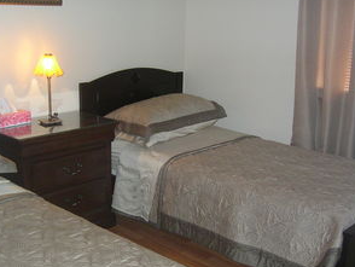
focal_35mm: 45
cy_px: 139
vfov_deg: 32.2
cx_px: 150
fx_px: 462
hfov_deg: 41.9
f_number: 2.8
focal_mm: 5.6
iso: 115
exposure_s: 1/30
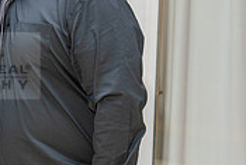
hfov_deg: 8.7
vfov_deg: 5.9
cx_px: -79
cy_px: 66
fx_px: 1587
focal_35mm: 232
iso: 200
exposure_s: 1/200
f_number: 5
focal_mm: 70
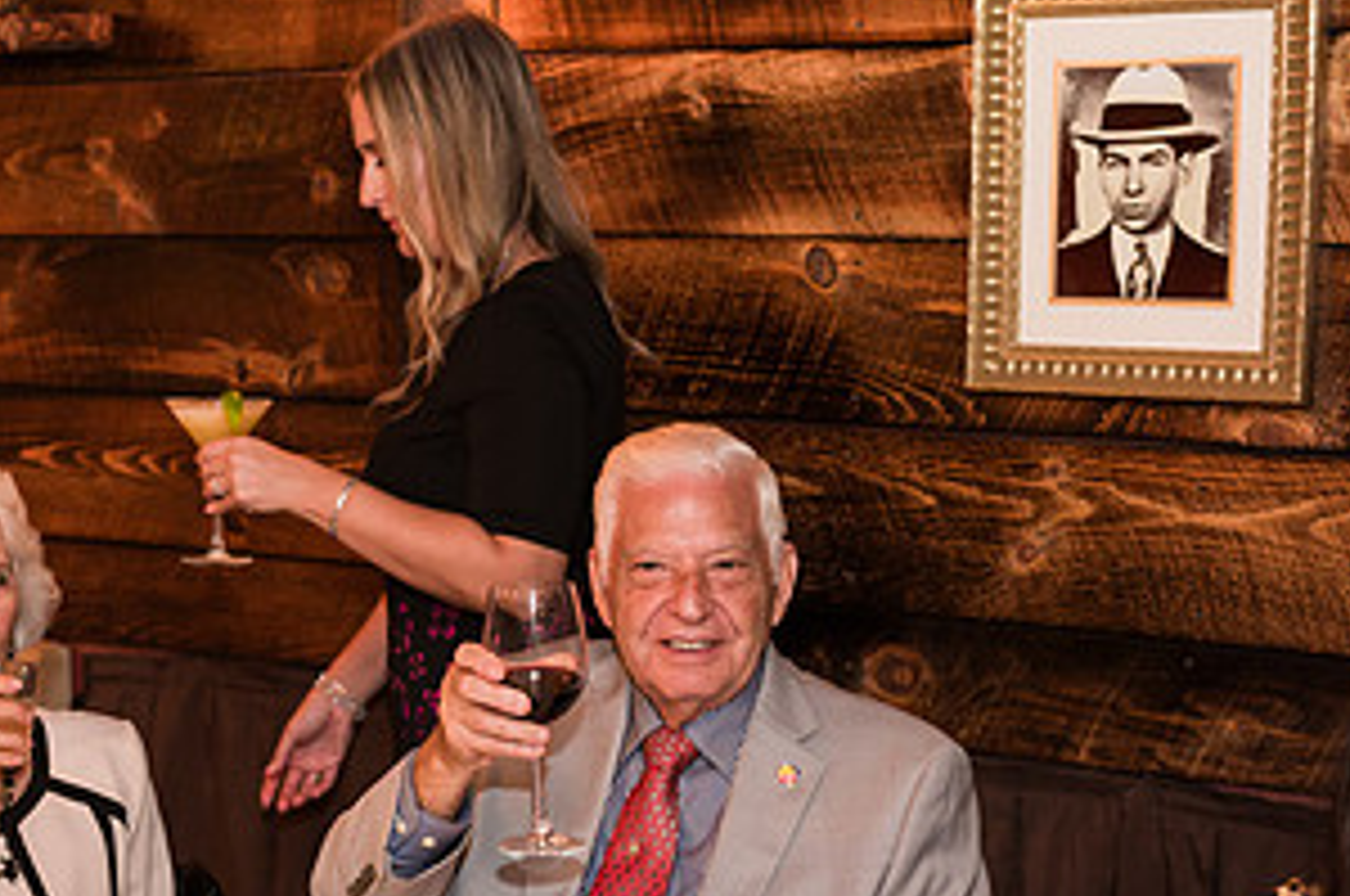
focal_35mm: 76
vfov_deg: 17.8
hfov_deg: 26.3
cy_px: 621
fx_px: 2845
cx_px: 312
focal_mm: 38
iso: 1250
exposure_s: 1/200
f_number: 4
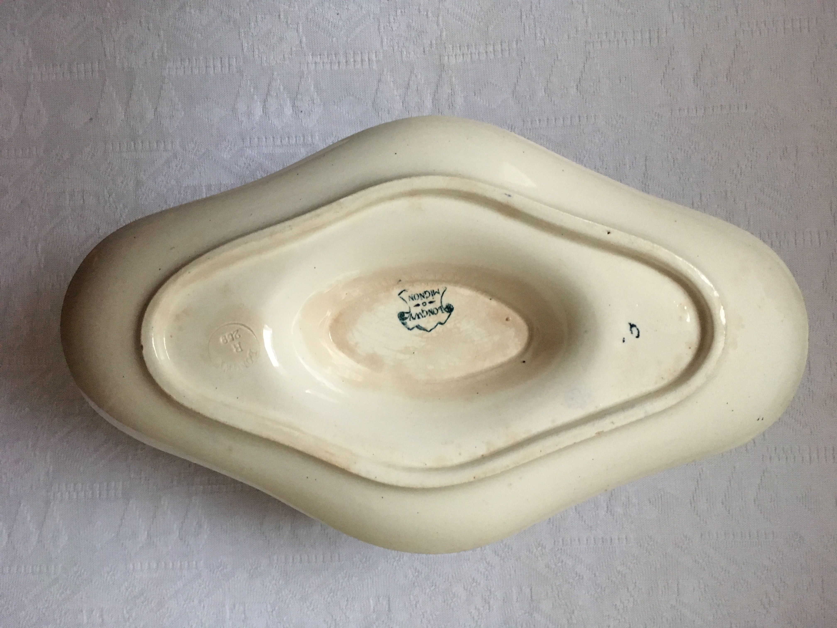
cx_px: 418
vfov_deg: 48.2
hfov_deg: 61.7
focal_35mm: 29
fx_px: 701
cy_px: 314
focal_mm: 4.15
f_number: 2.2
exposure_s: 1/17
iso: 200
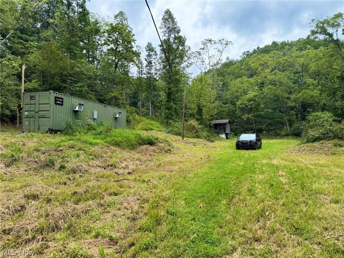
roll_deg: +0.1
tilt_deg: +5.0
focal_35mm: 24
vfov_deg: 56.8
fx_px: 239
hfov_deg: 71.6
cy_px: 129
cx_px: 172
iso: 80
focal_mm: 6.76
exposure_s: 1/966
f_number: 1.78
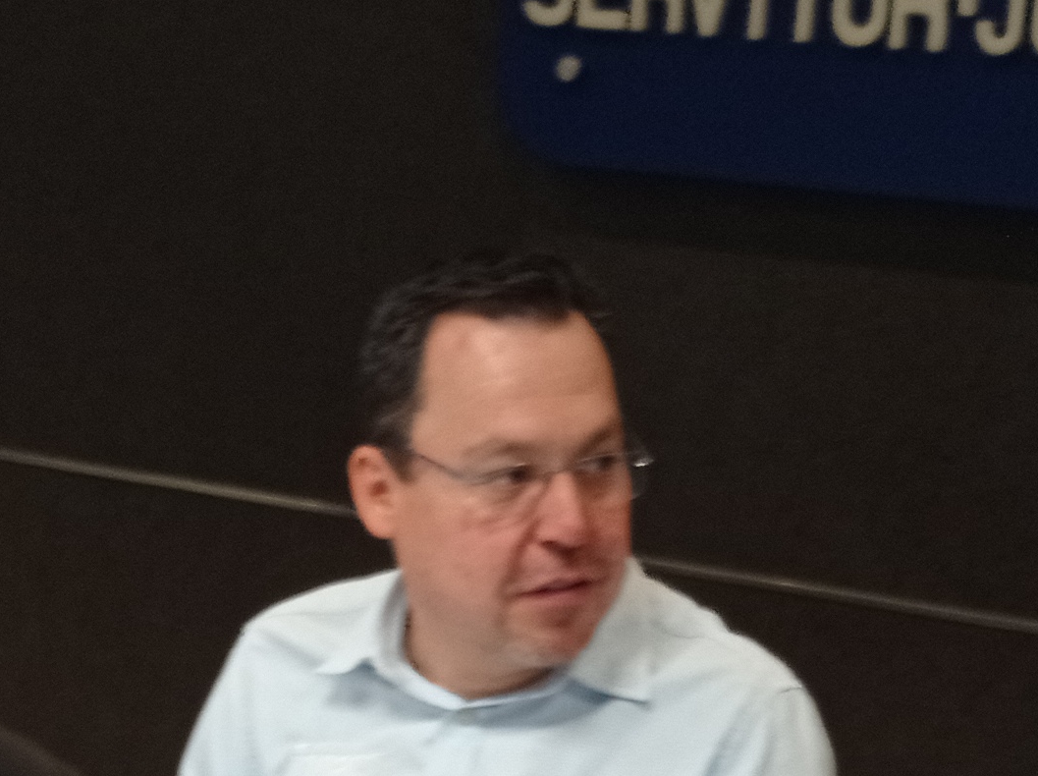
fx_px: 3175
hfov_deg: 18.6
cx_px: 491
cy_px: 1242
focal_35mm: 106
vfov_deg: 13.0
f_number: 1.79
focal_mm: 4.7
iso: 236
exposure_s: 1/40
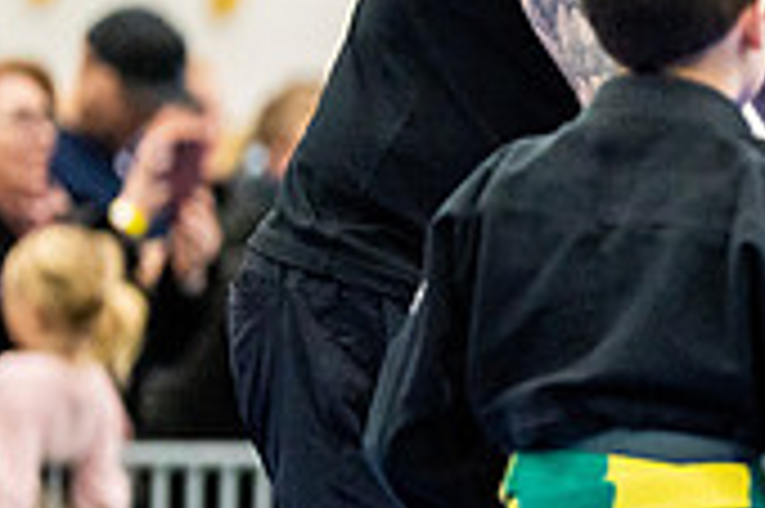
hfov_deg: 3.2
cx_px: 1251
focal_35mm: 633
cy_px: 276
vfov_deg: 2.2
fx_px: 13438
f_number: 2.8
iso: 5000
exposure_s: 1/500
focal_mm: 185
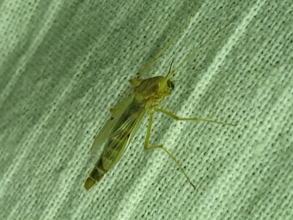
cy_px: 110
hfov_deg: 67.3
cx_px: 146
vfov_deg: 53.1
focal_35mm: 26
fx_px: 220
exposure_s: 1/50
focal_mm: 4.3
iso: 160
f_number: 2.4
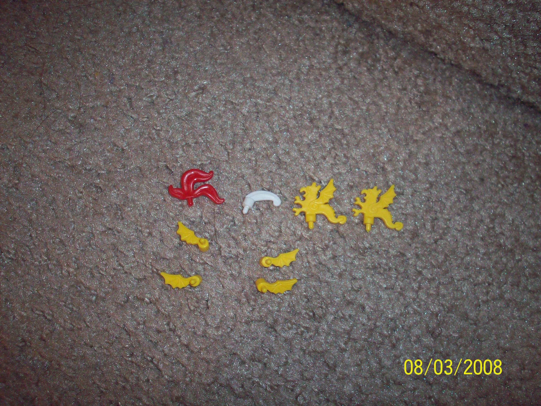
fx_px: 578
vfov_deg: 38.7
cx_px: 270
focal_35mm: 37
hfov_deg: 50.1
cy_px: 203
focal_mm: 6.2
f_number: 2.8
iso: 200
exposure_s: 1/64
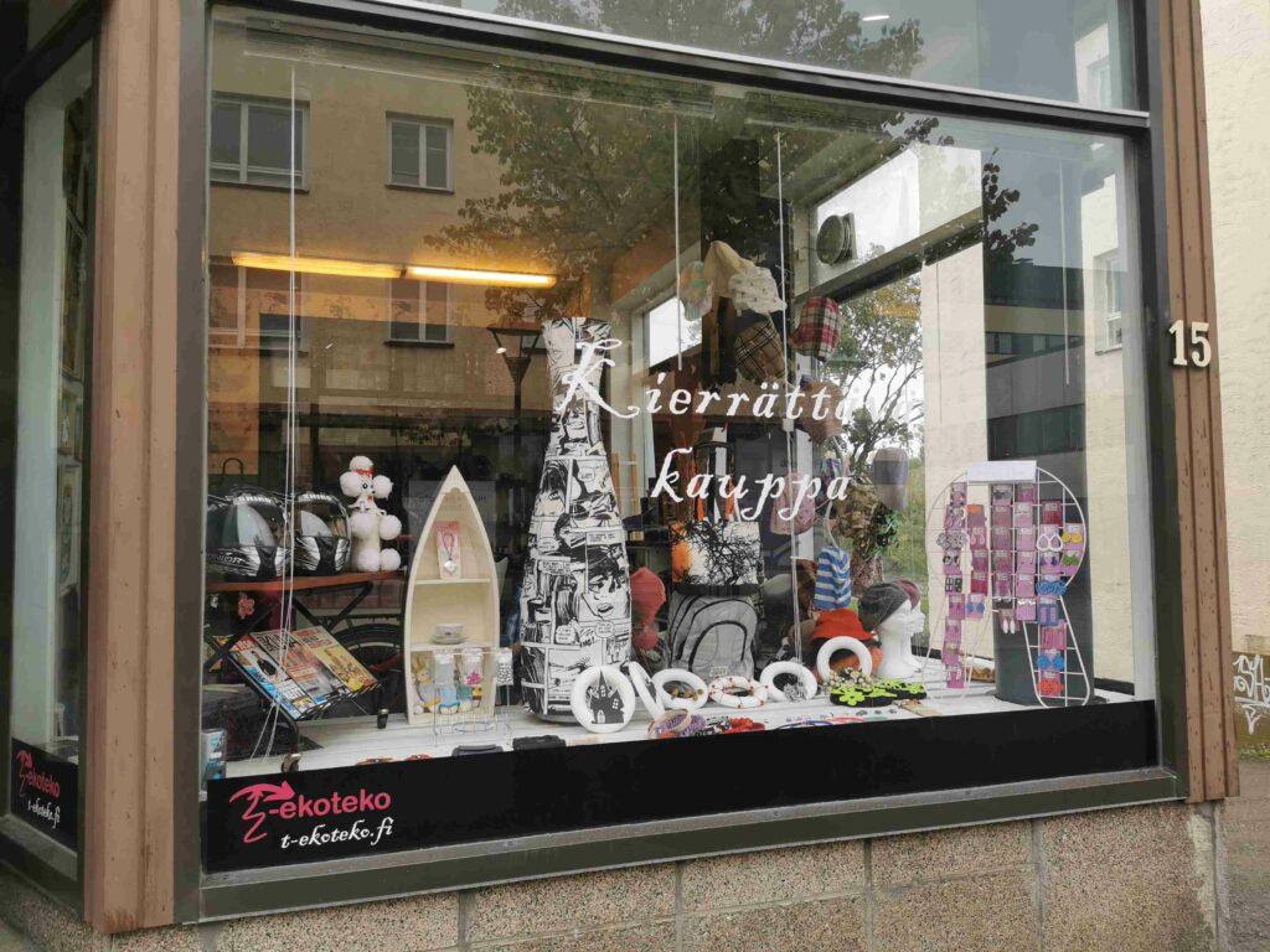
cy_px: 476
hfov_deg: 65.3
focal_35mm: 27
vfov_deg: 51.4
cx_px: 635
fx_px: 991
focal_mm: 5.56
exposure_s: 1/252
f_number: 1.6
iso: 50
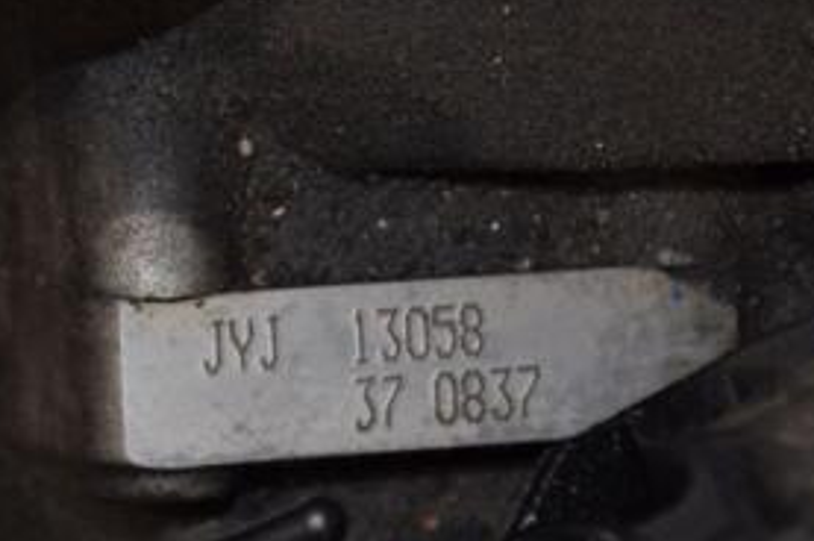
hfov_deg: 8.4
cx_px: 235
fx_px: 5512
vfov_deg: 5.6
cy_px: 379
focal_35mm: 244
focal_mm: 75
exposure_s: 1/60
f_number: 5.3
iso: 800
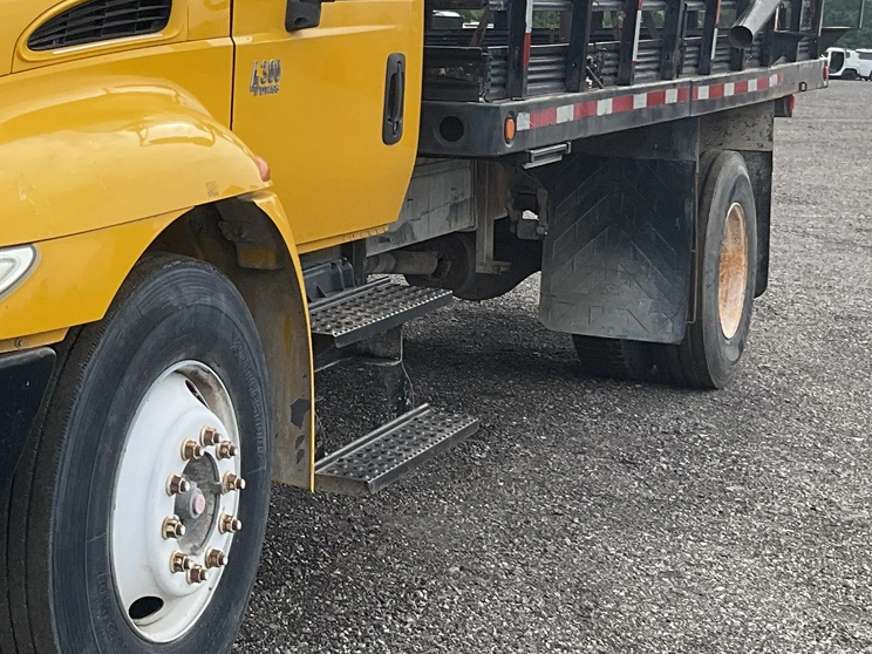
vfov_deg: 18.7
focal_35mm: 78
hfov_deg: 24.0
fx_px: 1965
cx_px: 22
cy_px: 147
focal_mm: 3
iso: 25
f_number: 1.8
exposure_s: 1/1168
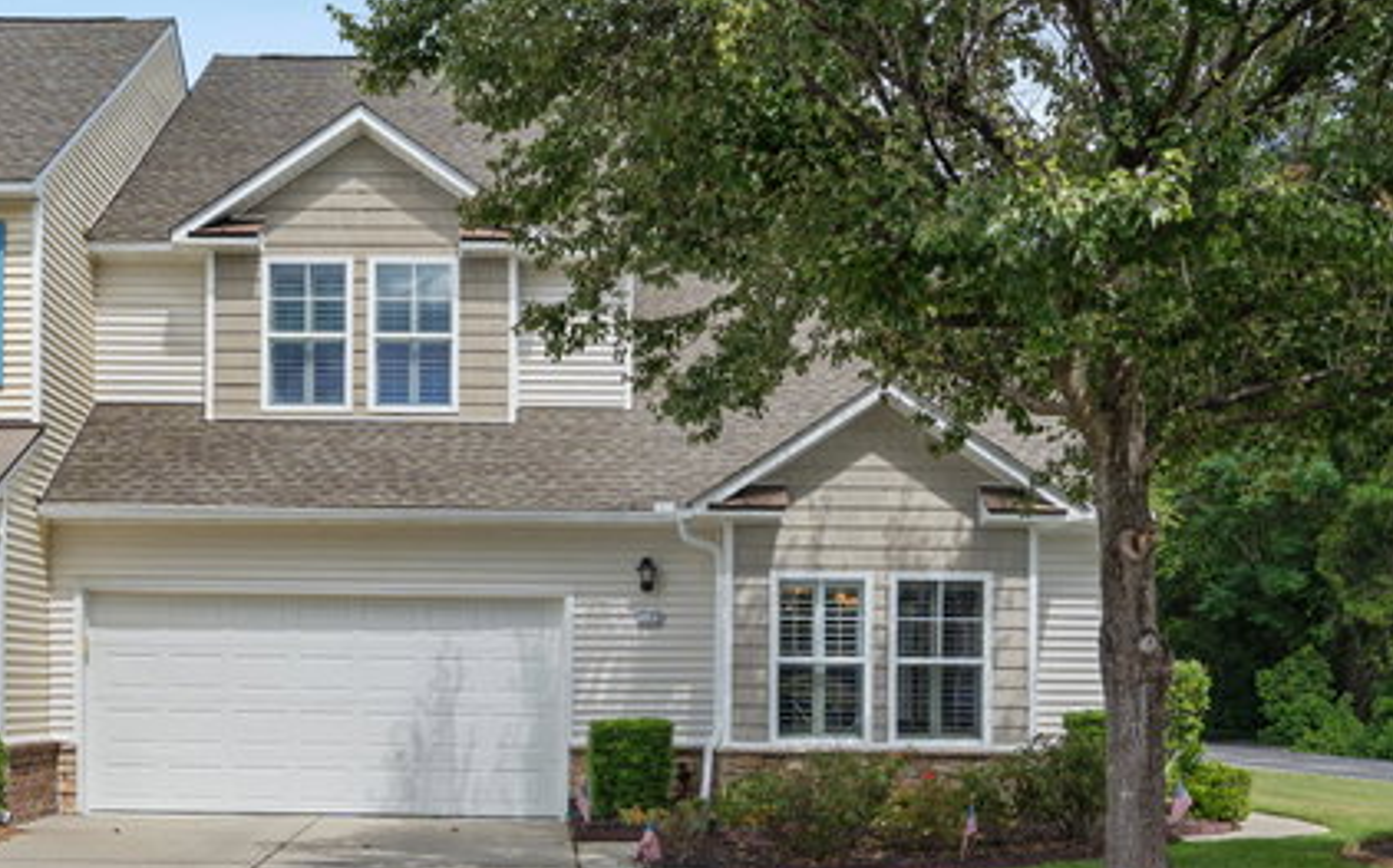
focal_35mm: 40
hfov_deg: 48.9
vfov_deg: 31.9
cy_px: 436
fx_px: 1517
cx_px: 536
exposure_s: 1/250
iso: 160
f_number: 8
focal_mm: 23
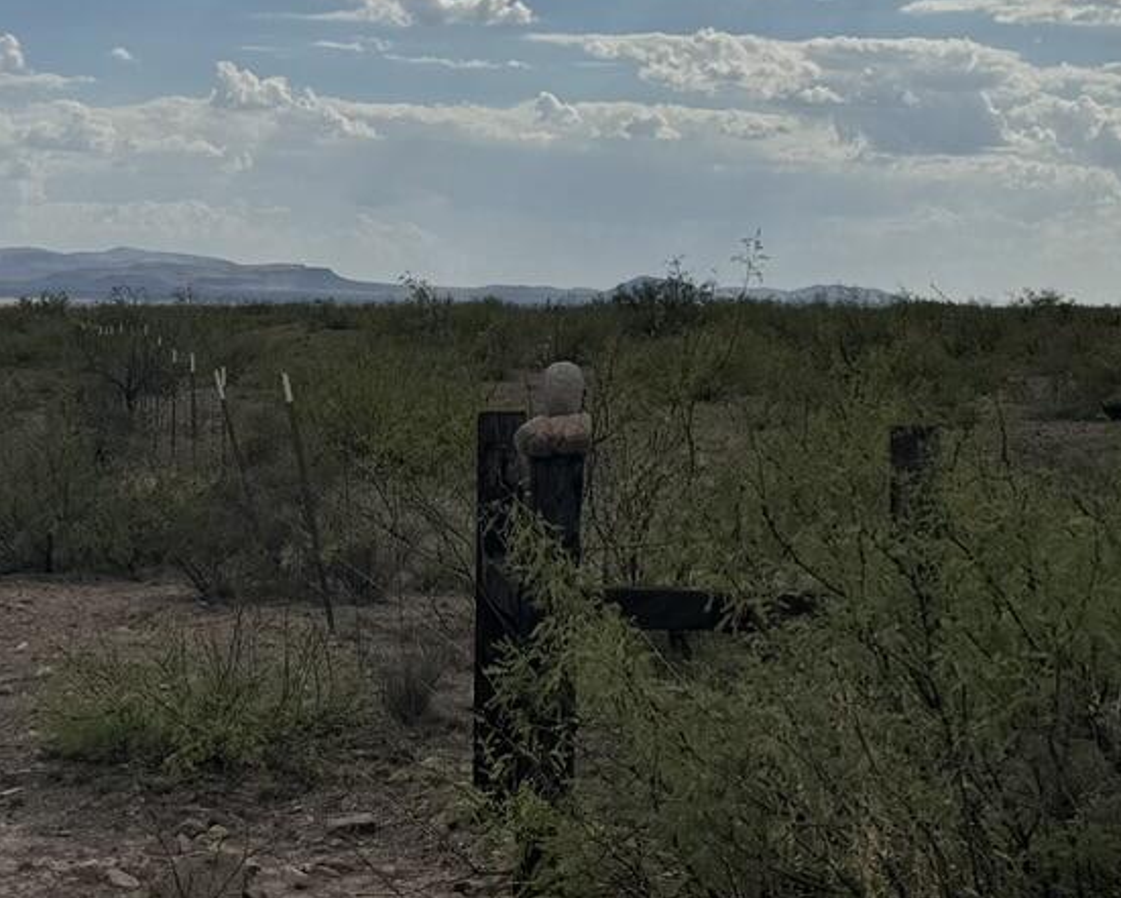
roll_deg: -1.1
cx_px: 454
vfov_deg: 17.5
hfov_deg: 21.9
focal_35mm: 87
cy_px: 173
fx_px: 2887
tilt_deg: +1.8
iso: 80
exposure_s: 1/12346
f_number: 1.78
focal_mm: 6.76
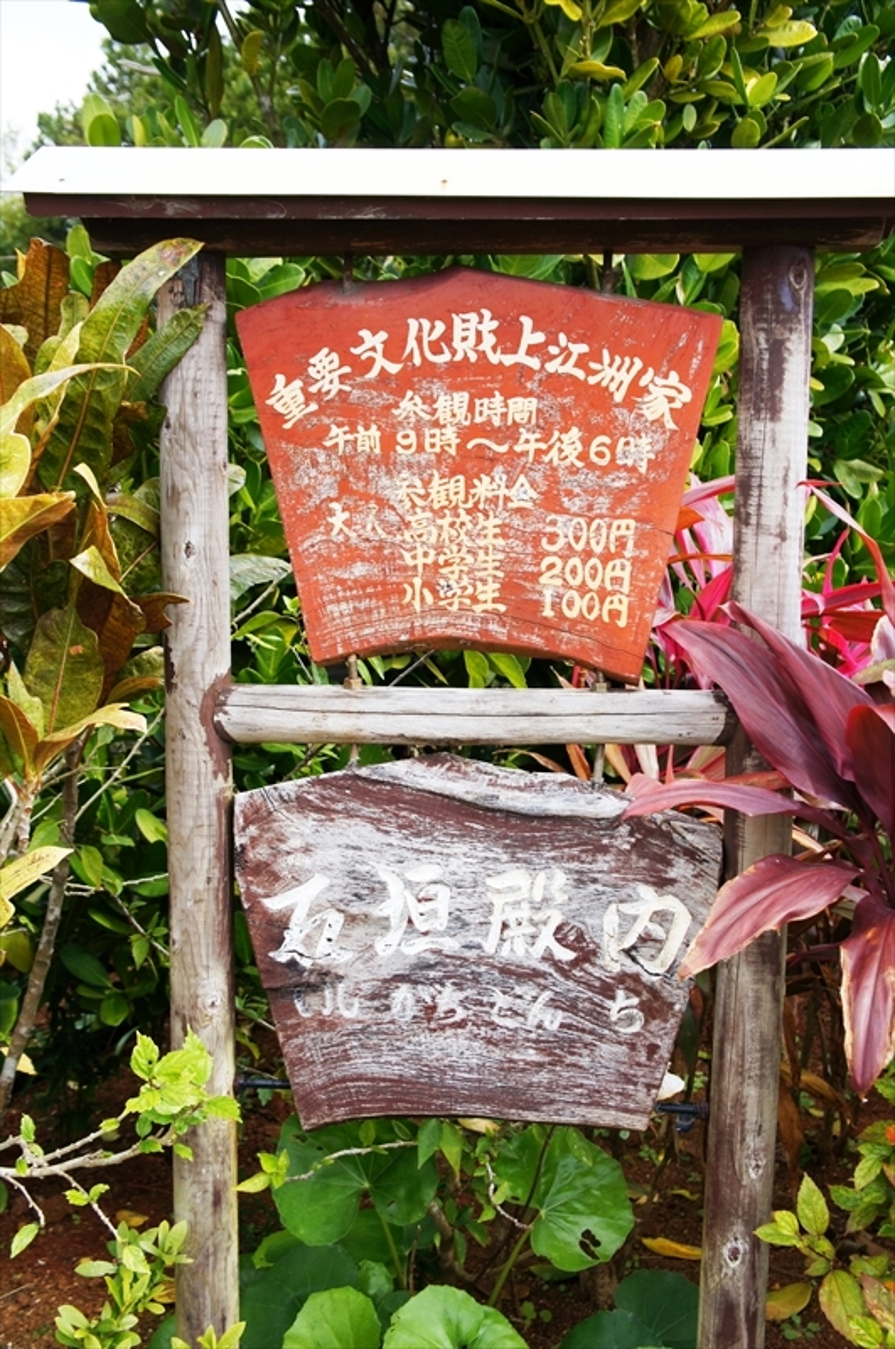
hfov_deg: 35.4
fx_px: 1403
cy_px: 674
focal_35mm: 38
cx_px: 448
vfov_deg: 51.3
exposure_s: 1/320
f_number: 5.6
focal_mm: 25
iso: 200
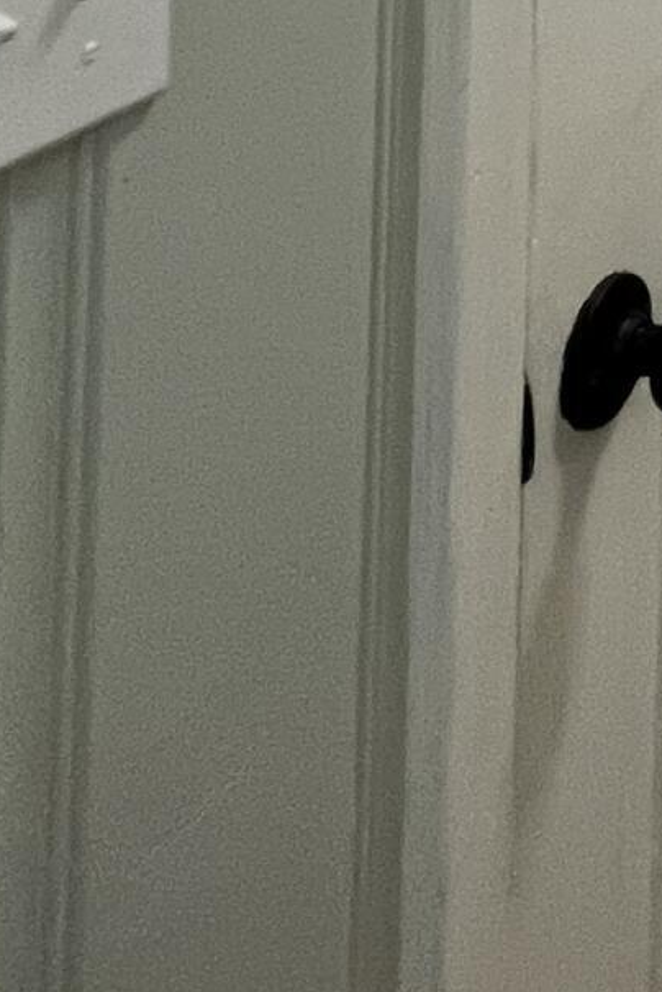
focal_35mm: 67
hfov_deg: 12.4
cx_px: 1834
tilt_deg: +0.4
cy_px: -689
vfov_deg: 21.9
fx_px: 1846
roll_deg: -0.6
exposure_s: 1/60
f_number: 1.8
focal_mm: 1.57
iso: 200
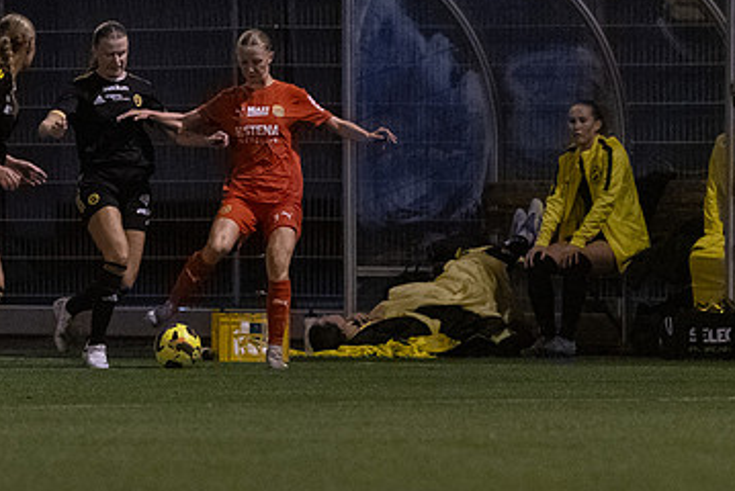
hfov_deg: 2.1
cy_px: 185
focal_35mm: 969
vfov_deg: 1.4
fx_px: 19799
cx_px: 260
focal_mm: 300
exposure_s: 1/640
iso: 8000
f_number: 3.2
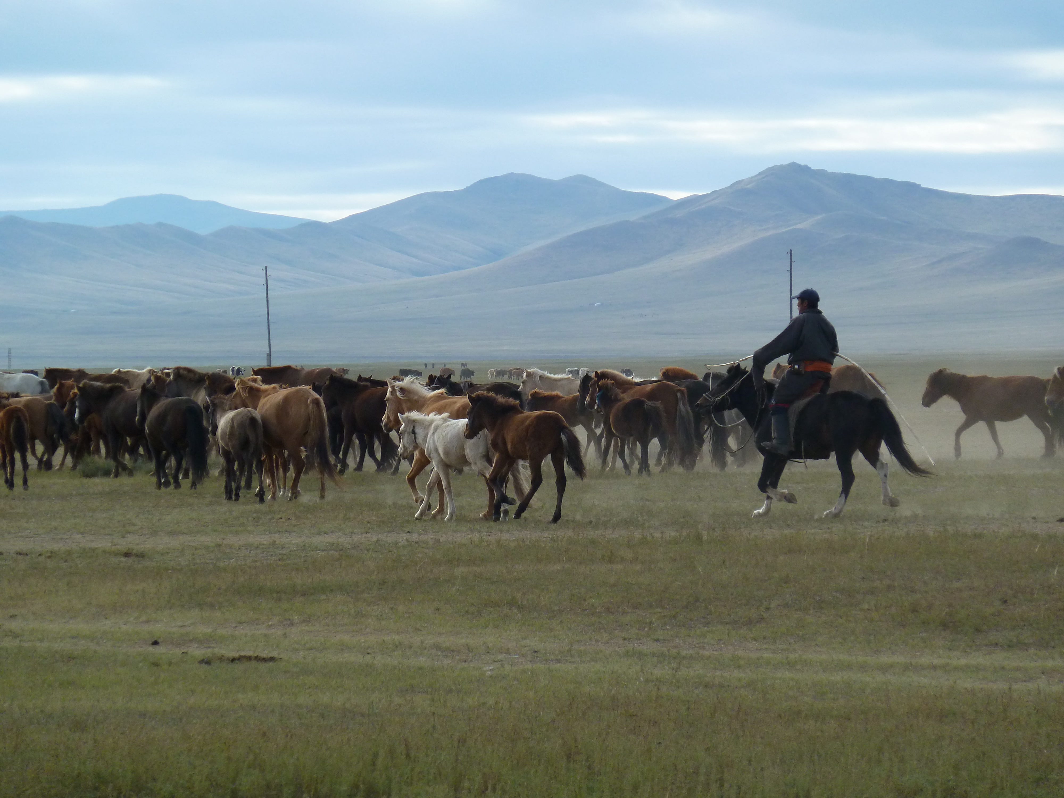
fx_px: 6024
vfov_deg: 7.6
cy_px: 399
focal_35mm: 196
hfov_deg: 10.1
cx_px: 532
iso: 200
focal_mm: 32.1
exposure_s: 1/640
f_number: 4.5
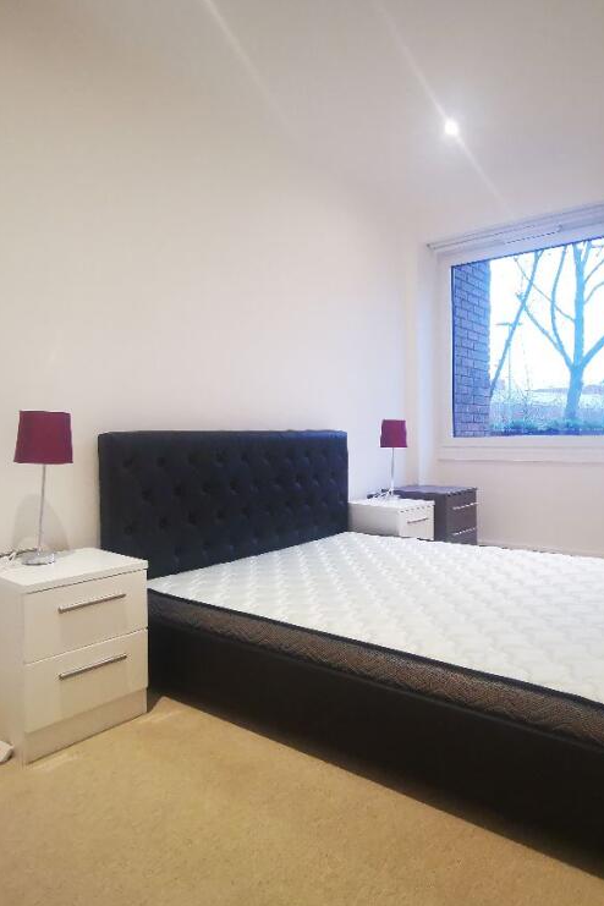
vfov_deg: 76.1
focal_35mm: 23
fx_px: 579
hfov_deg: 54.6
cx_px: 367
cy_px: 447
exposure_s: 1/50
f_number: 2.2
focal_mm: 2.35
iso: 400
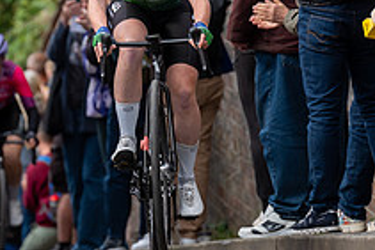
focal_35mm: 489
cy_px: -72
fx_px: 5097
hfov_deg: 4.2
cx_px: -98
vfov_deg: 2.8
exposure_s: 1/1000
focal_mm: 178
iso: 500
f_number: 4
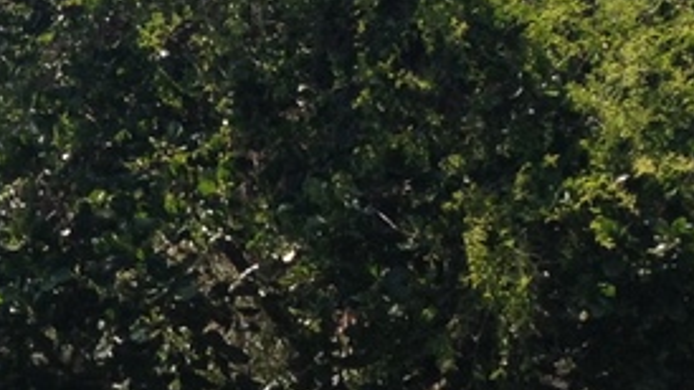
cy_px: 562
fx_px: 3073
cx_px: -572
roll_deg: +0.2
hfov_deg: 11.8
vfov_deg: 7.2
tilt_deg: +0.5
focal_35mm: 167
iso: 50
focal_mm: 4.28
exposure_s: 1/1082
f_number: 2.4
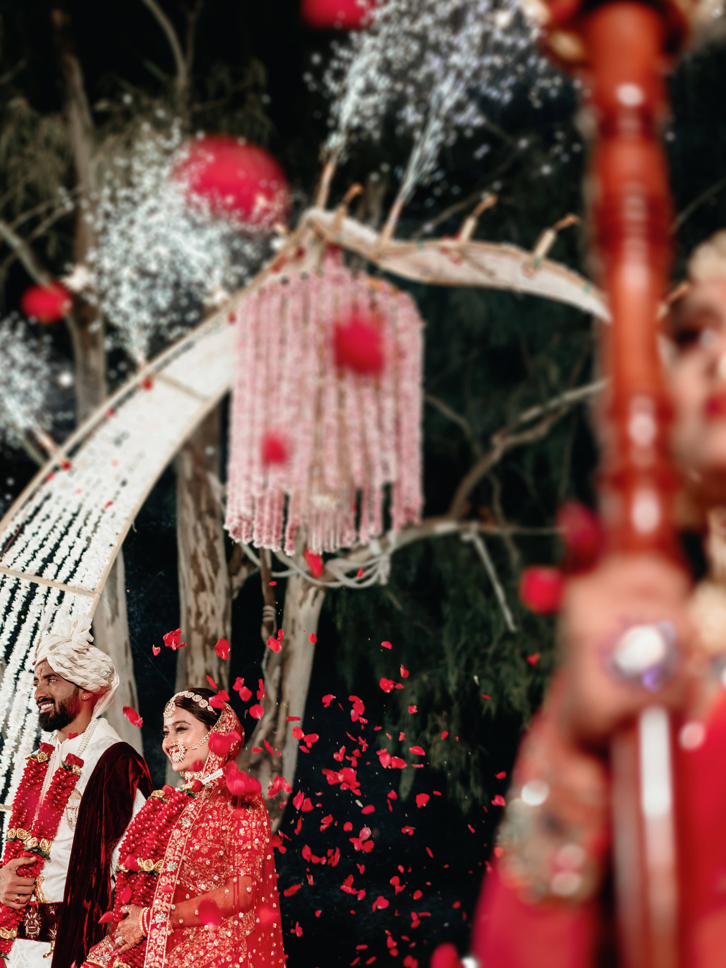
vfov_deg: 37.5
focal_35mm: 51
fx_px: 1426
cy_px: 484
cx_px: 398
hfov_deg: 28.5
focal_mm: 35
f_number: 1.4
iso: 200
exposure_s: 1/400
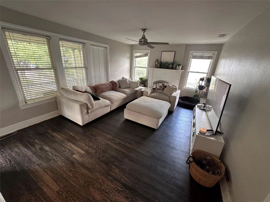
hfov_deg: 102.1
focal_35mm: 14
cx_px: 135
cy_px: 101
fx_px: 109
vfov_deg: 85.7
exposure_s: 1/60
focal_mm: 2.22
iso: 250
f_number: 2.2
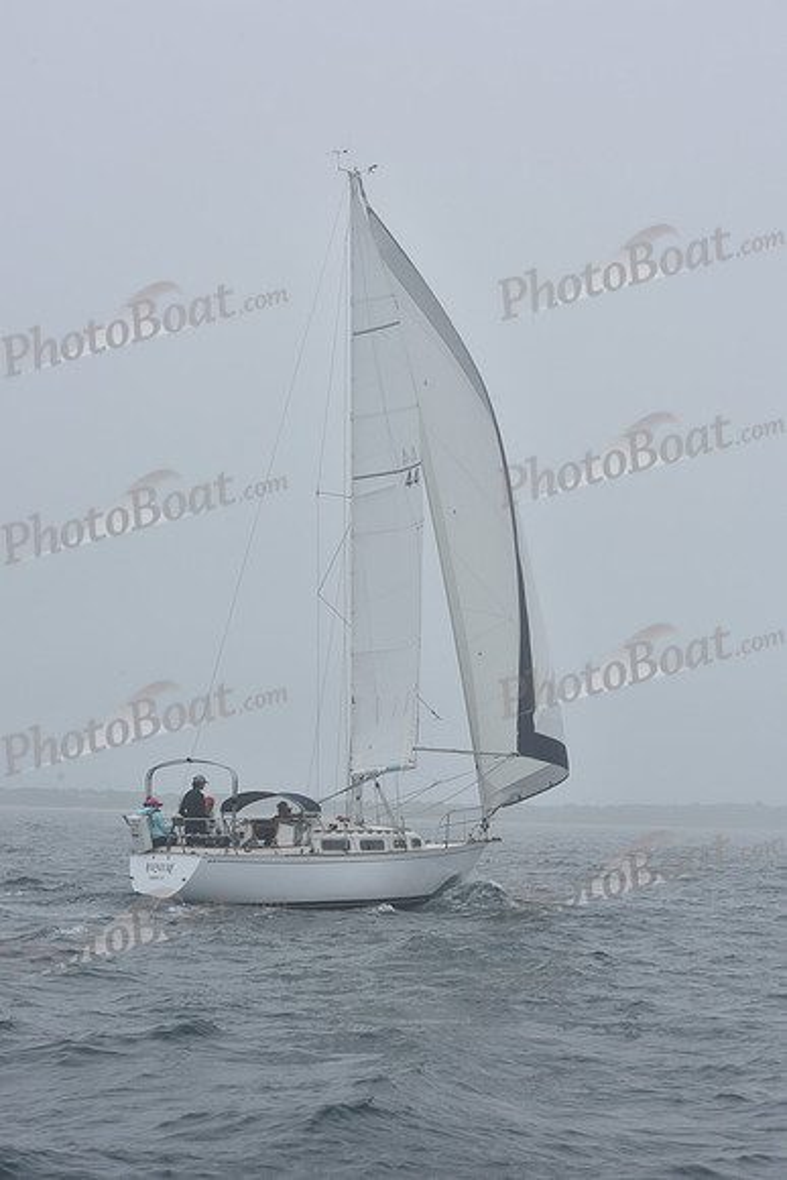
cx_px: 394
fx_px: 2294
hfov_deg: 19.5
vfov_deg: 28.8
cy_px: 590
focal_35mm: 70
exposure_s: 1/800
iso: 250
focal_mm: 70
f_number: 10
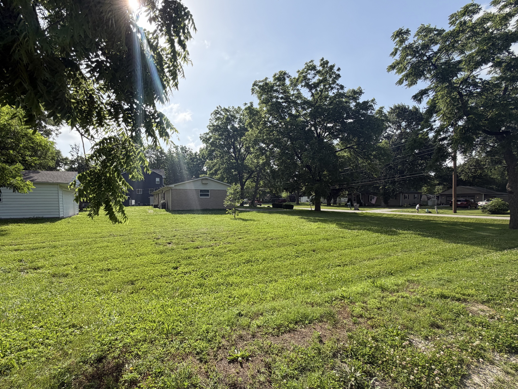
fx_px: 239
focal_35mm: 16
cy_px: 208
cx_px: 233
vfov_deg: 78.0
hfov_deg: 94.2
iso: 32
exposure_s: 1/770
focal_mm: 2.22
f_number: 2.2
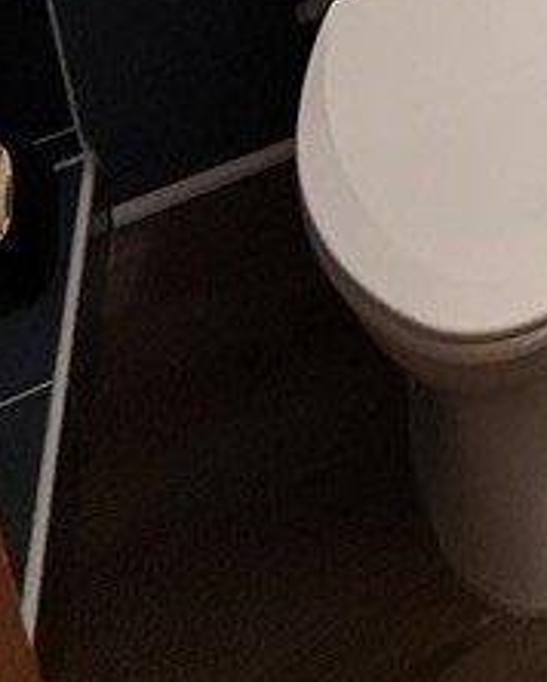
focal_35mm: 63
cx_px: 928
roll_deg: +0.1
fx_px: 1273
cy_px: -633
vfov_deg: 19.5
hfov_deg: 19.4
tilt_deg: -14.9
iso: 200
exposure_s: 1/120
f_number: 2.2
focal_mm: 2.22
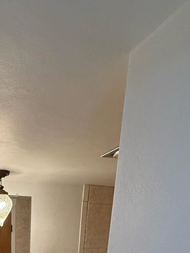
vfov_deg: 38.0
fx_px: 256
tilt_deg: -16.7
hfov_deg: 37.6
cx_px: 13
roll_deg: -0.4
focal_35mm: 35
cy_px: 309
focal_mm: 2.22
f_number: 2.2
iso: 320
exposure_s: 1/120
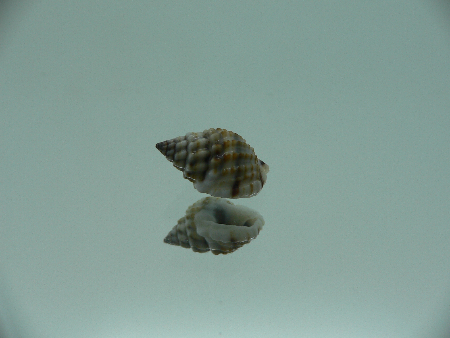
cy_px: 169
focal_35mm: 35
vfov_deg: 40.7
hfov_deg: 52.6
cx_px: 225
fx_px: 455
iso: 80
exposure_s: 1/60
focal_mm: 4.6
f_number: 2.8
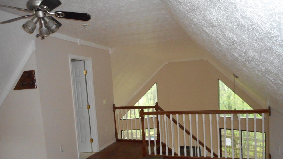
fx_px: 210
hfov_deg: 67.9
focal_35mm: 28
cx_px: 144
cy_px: 105
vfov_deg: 41.0
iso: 560
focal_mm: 4.5
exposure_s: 1/25
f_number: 3.7
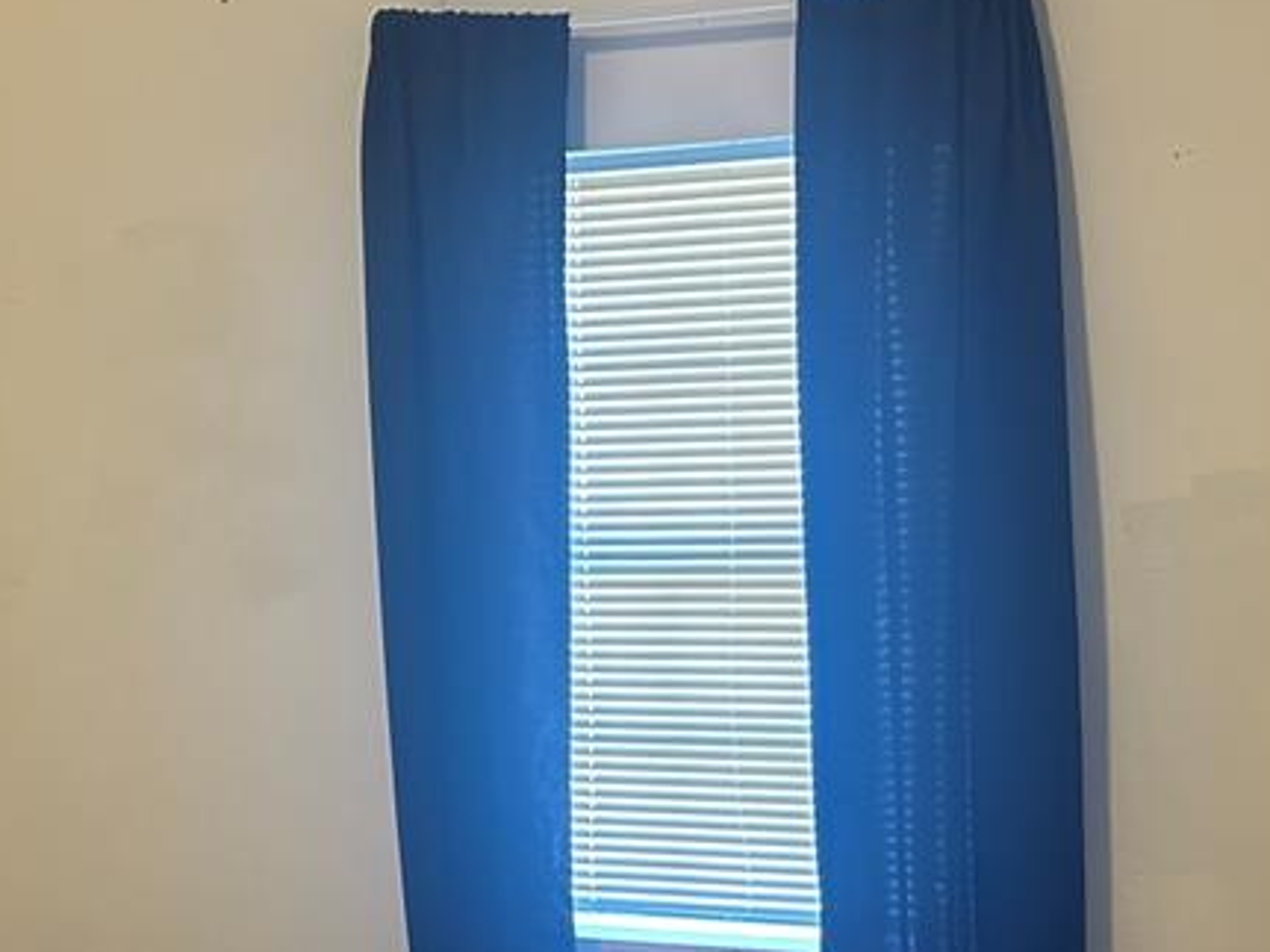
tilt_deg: -7.7
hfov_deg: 33.8
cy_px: 734
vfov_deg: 25.3
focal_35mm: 57
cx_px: 648
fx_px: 2091
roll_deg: +1.1
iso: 500
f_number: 1.78
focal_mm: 6.86
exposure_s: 1/60
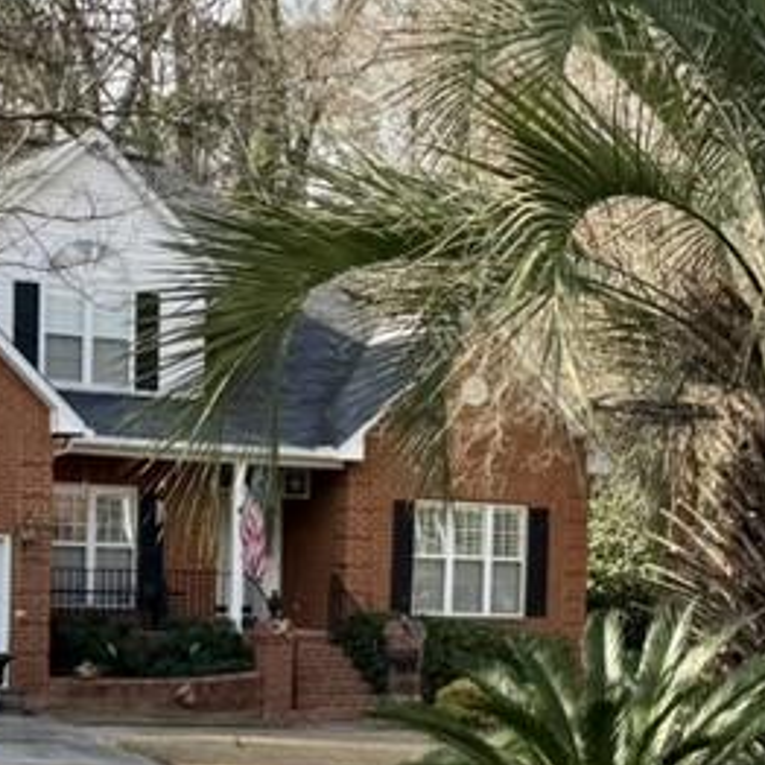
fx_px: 2075
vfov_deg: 20.7
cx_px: 657
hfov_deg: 20.5
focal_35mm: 83
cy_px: 593
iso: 80
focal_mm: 6.76
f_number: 1.78
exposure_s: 1/888
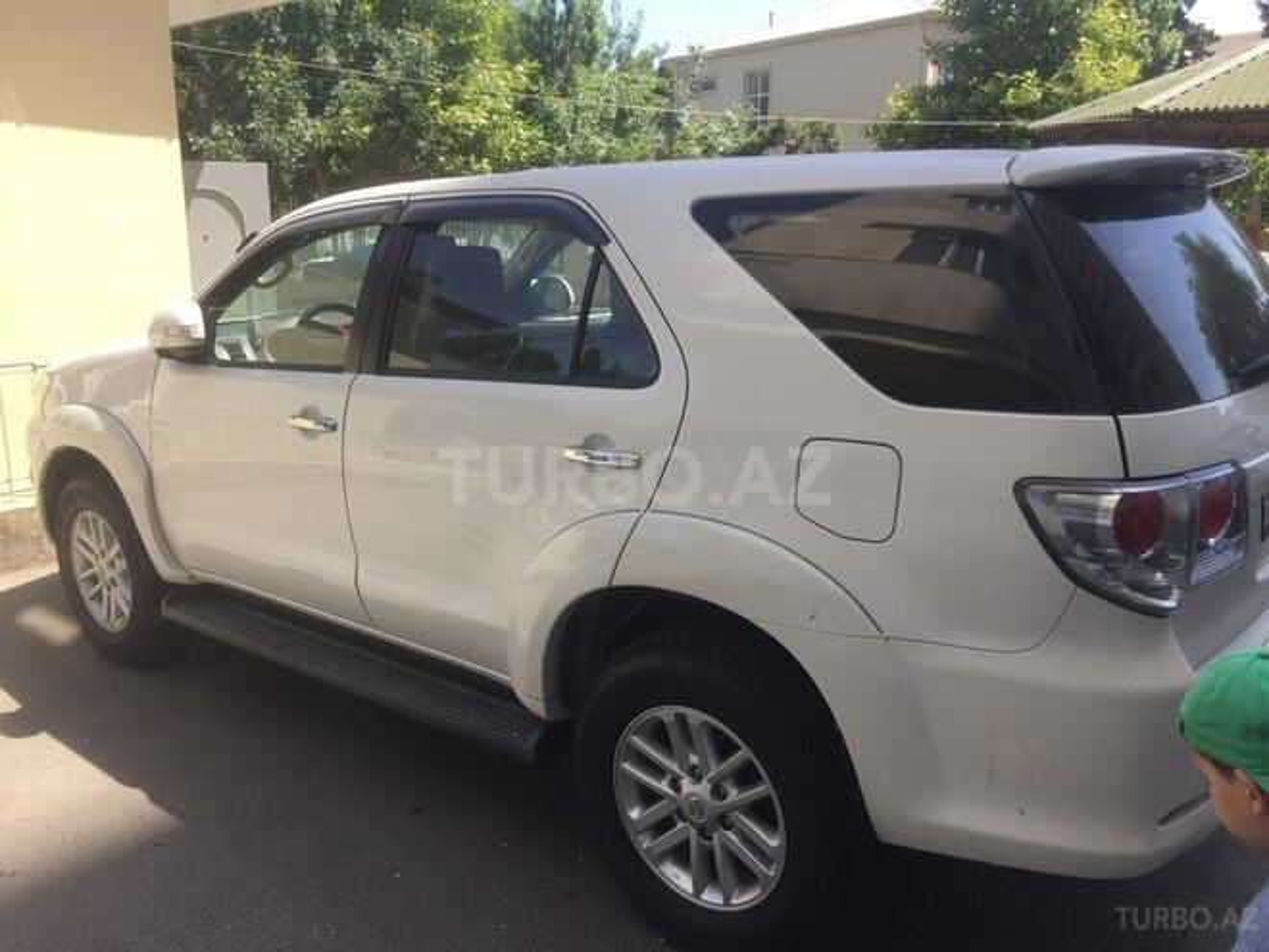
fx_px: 1063
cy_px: 476
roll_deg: -0.4
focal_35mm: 29
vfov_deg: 48.2
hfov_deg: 61.7
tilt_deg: -12.8
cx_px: 634
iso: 32
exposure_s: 1/638
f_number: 2.2
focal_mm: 4.15
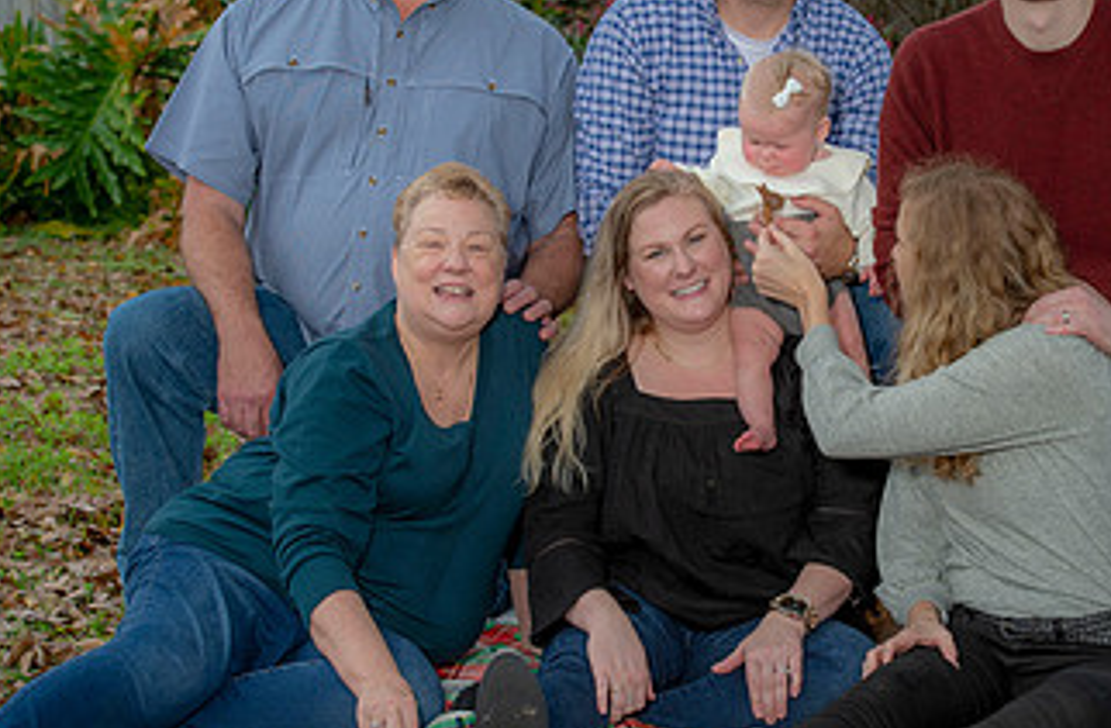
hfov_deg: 16.2
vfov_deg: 10.7
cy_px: 379
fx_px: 3899
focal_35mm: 127
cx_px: 736
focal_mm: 70
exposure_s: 1/200
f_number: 5.6
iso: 160
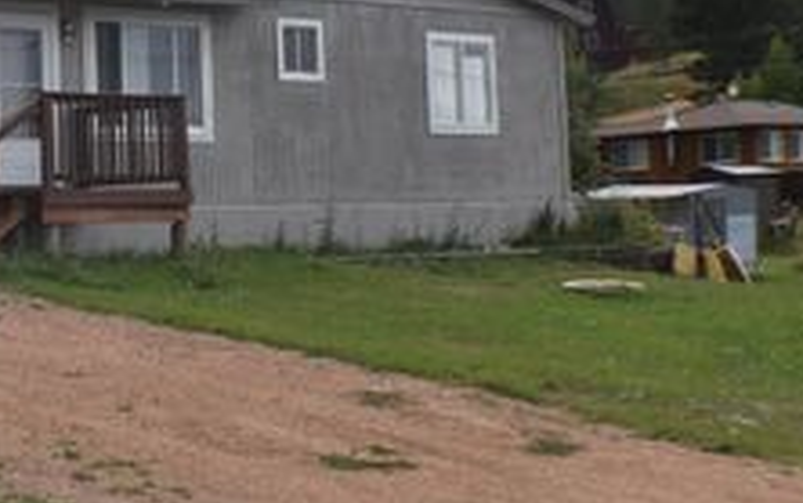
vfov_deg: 11.2
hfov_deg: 17.3
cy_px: 132
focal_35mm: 117
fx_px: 2562
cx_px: -61
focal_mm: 34
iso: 200
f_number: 9
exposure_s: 1/320
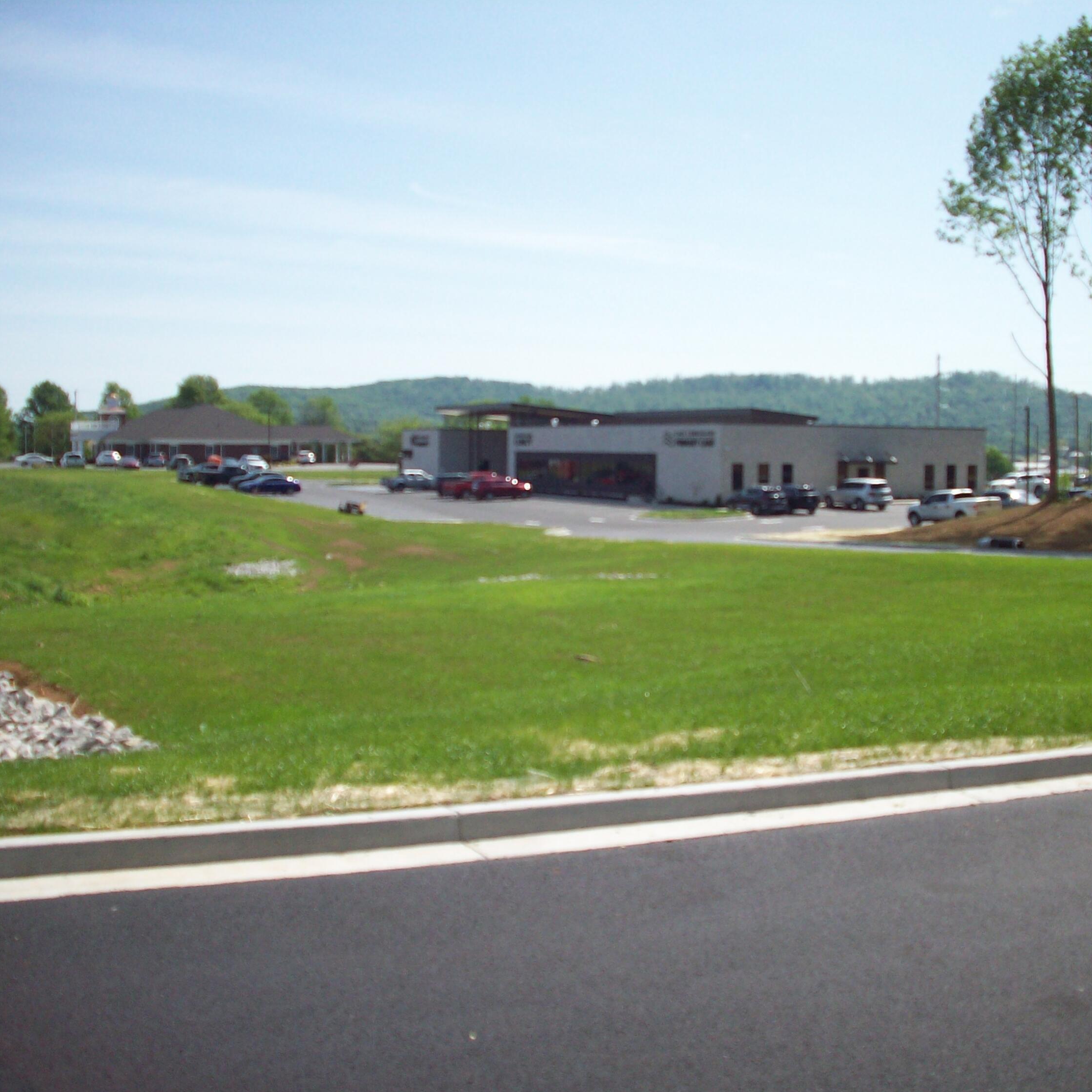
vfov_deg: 38.3
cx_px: 616
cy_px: 550
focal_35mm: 44
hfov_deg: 38.3
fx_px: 1570
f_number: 5.6
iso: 80
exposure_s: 1/481
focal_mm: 6.2
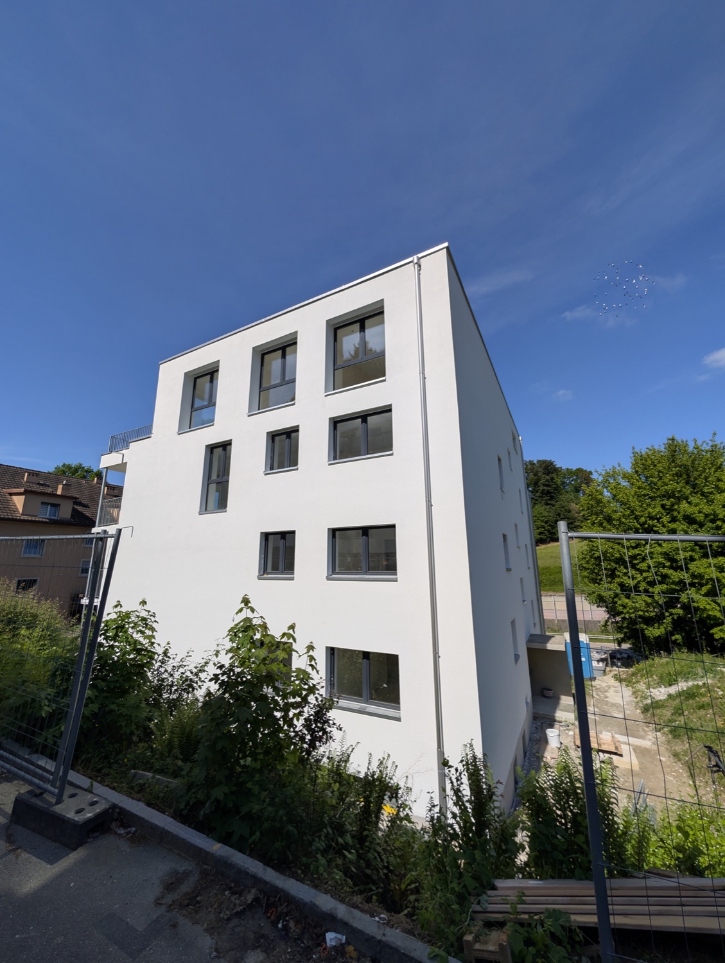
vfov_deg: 110.5
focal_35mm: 12
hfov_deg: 94.6
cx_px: 362
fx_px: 334
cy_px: 482
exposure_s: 1/6993
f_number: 1.7
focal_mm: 2.02
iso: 55
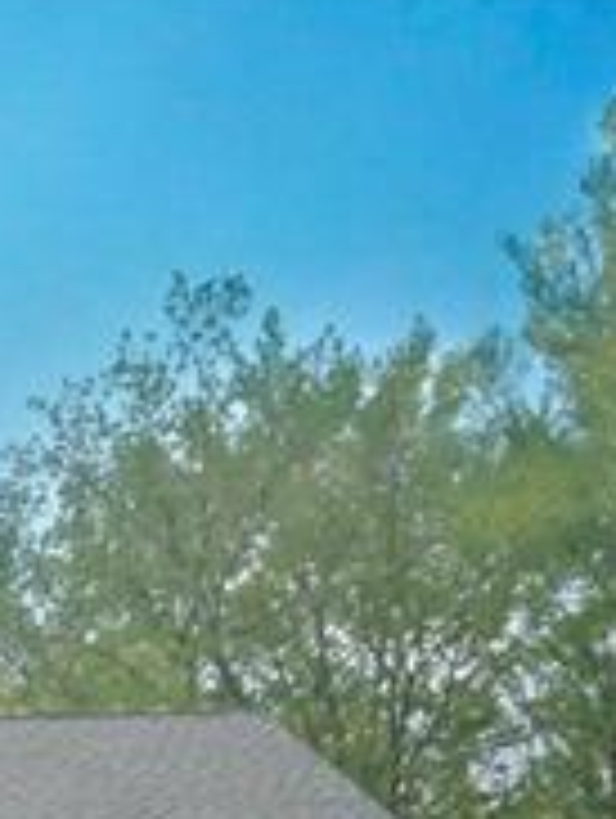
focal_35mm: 139
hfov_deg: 9.9
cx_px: -620
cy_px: 1706
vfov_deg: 12.3
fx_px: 3290
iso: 50
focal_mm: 4.12
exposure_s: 1/384
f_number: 2.4
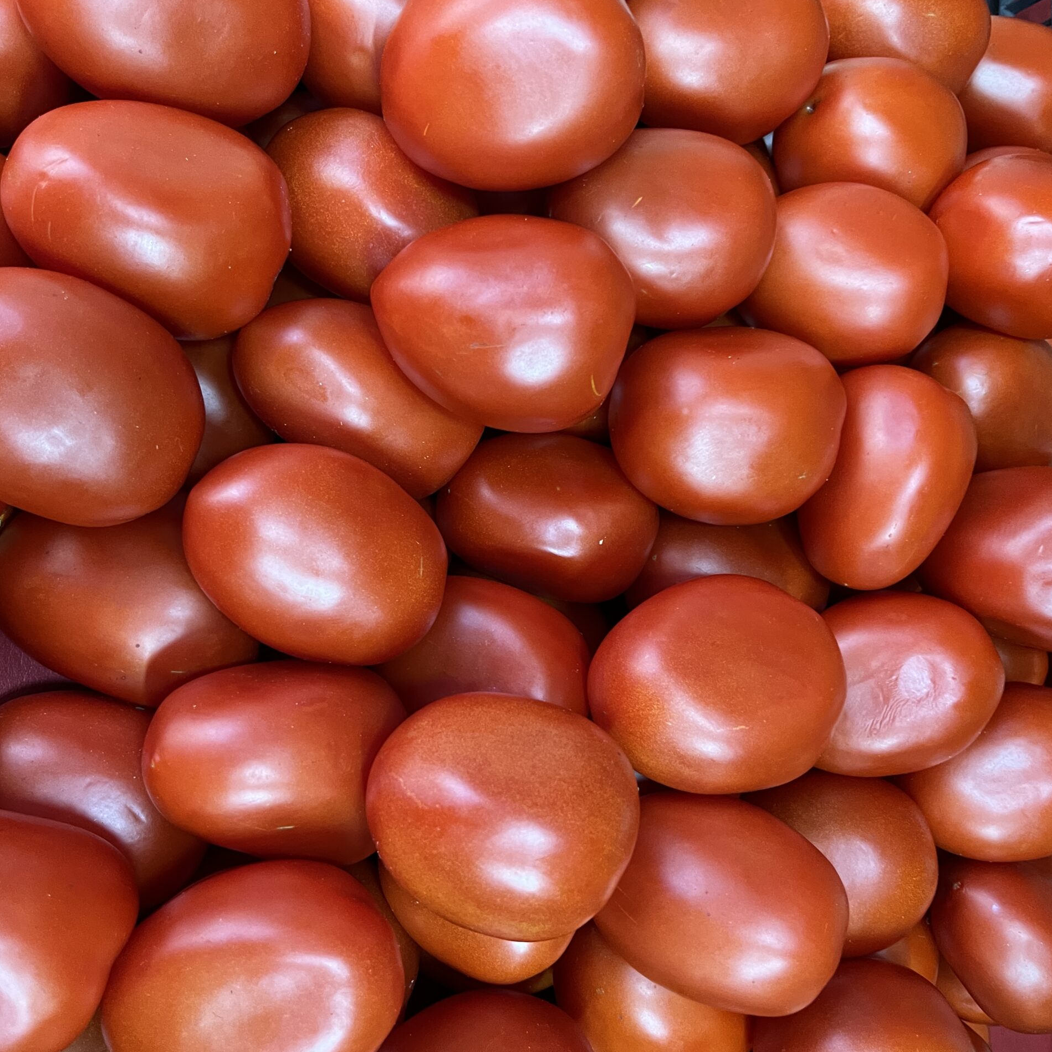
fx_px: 1066
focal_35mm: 31
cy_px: 522
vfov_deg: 52.5
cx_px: 478
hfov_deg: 52.5
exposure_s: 1/60
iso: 250
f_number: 1.6
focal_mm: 5.1
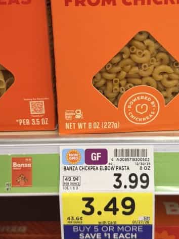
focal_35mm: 52
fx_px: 359
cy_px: 91
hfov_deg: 27.9
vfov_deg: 36.7
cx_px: 109
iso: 125
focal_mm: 6.8
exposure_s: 1/63
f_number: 1.8
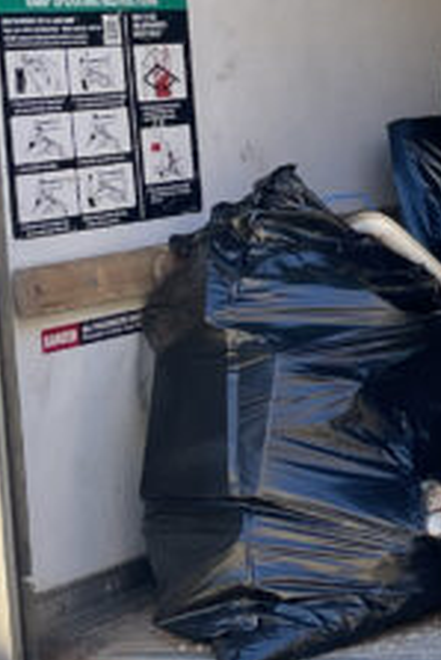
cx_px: 1068
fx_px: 2275
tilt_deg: -5.9
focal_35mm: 124
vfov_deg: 16.5
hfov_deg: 9.7
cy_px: 305
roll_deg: +2.7
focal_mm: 4.2
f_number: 1.6
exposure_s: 1/161
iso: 32
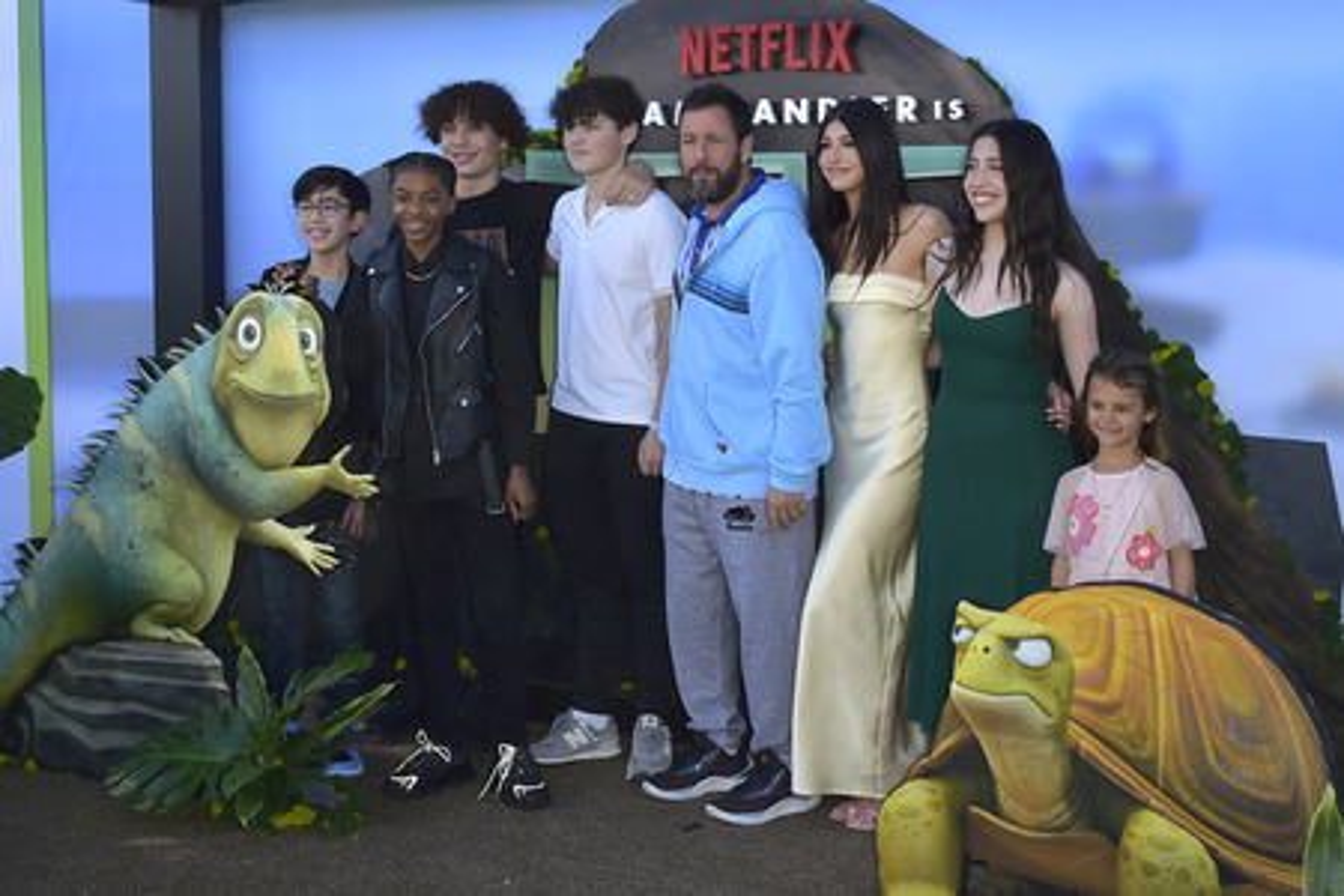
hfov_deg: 54.4
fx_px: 1307
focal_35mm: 35
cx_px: 672
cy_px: 448
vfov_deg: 37.9
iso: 125
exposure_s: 1/250
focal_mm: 35
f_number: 7.1
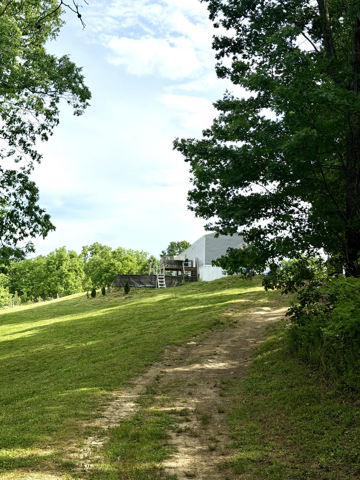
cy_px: 240
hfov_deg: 30.3
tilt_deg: +6.3
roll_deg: -2.1
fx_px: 666
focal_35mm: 48
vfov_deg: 39.7
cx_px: 180
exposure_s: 1/5587
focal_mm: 6.76
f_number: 1.78
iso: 64
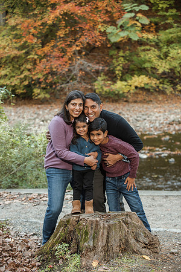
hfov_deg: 16.7
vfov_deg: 24.8
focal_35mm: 82
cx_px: 90
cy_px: 136
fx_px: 618
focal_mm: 82
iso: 640
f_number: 4
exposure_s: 1/125
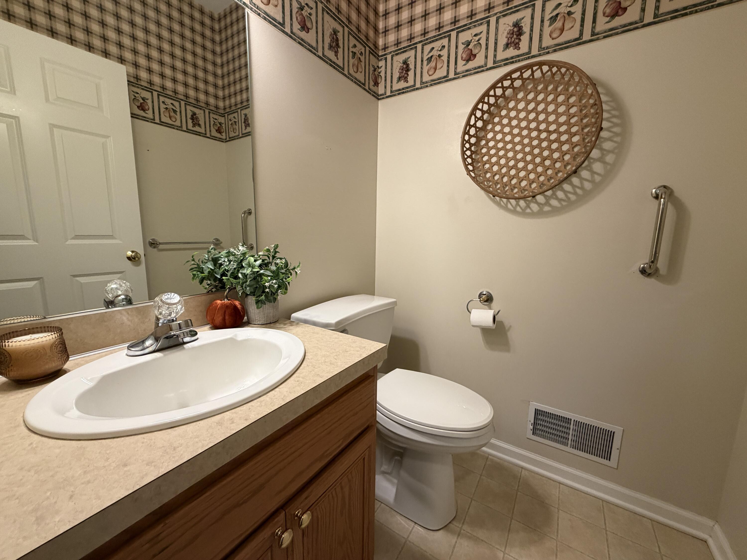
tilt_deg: -8.7
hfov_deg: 102.1
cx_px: 374
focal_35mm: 14
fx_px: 302
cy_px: 280
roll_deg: -1.4
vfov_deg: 85.7
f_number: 2.2
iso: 320
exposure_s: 1/83
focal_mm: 2.22
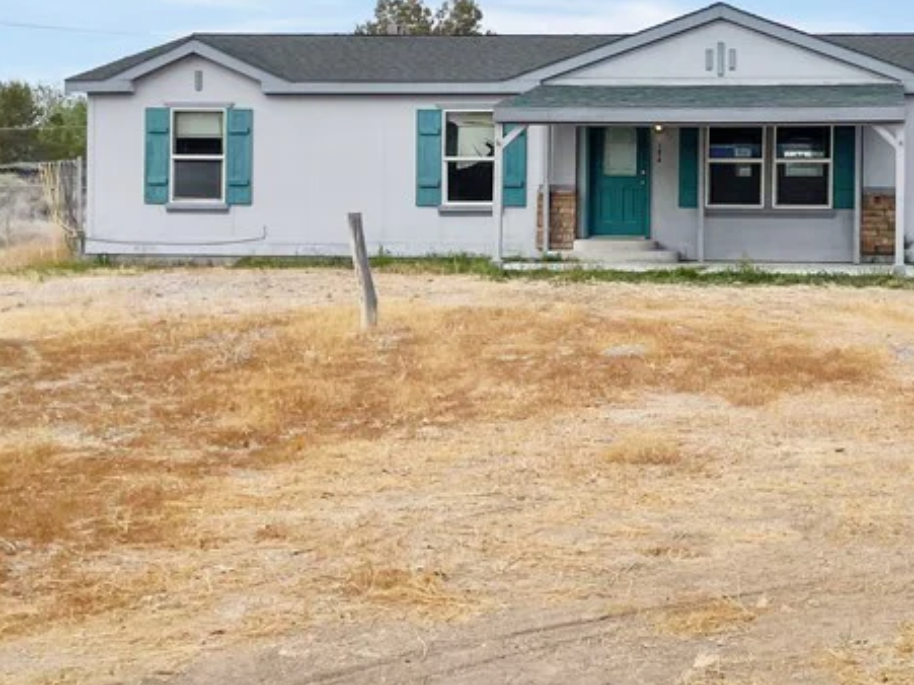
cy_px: 209
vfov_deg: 24.6
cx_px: 726
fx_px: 1557
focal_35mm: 59
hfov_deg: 31.9
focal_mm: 4.2
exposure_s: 1/1949
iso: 32
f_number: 1.6
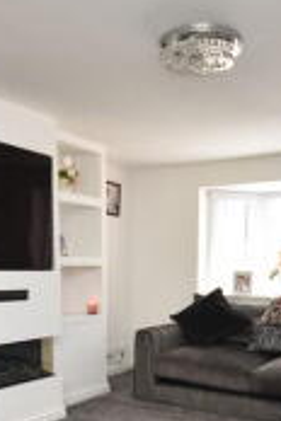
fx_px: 480
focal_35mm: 41
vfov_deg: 44.6
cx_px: 155
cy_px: 350
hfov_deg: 32.6
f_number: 4
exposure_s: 1/60
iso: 360
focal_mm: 10
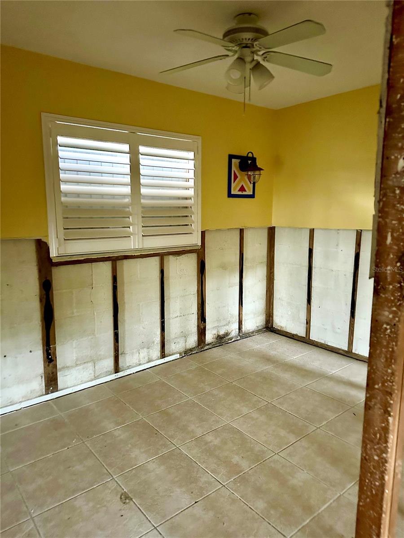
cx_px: 202
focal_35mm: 24
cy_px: 269
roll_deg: -0.8
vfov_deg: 71.6
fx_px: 373
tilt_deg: -8.5
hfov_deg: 56.8
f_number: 1.78
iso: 1600
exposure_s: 1/30
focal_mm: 6.86
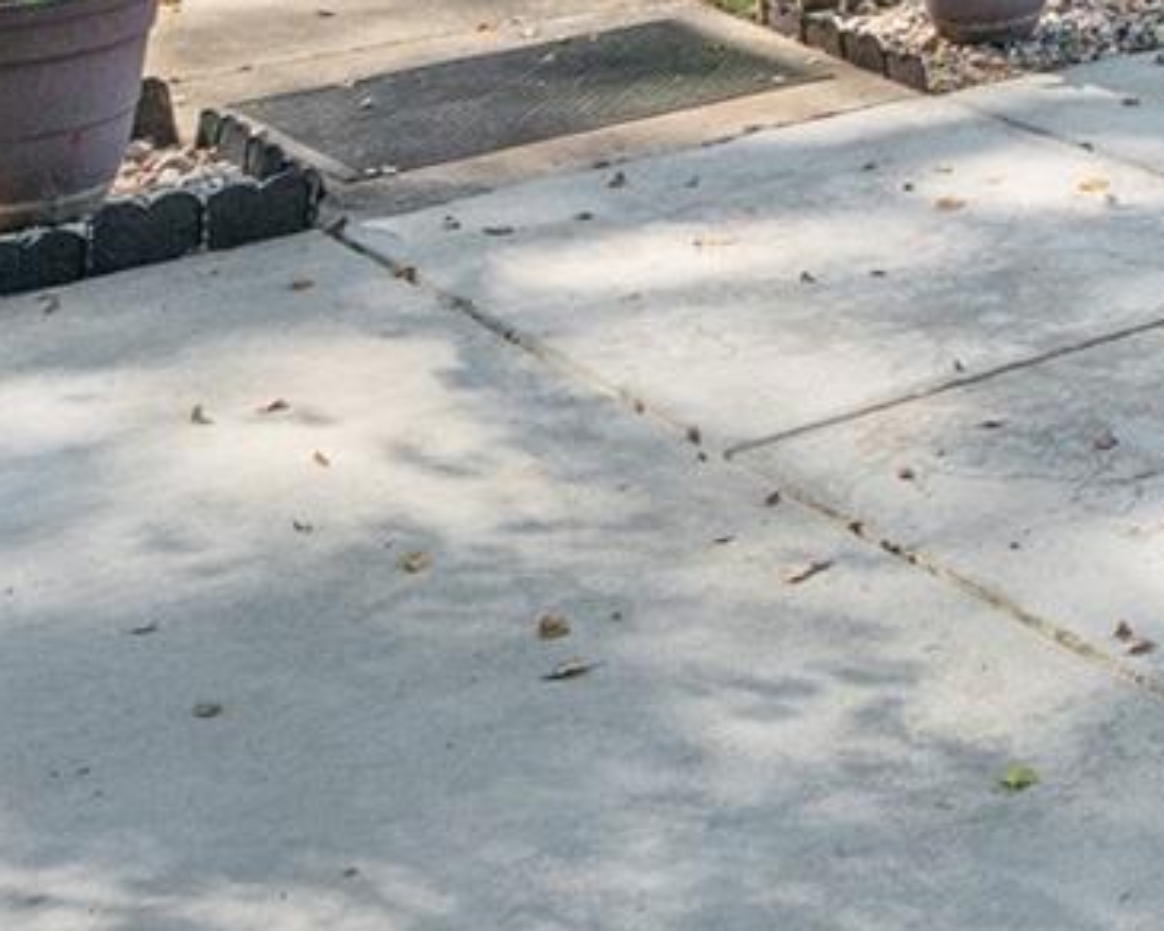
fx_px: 2722
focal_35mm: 79
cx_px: 1926
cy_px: -639
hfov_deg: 19.6
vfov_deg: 16.8
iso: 400
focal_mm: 10
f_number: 8
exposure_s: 1/250
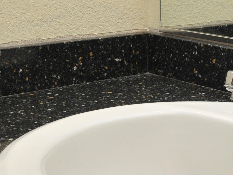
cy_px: 165
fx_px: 626
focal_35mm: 93
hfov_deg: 20.6
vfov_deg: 15.7
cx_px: 217
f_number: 13
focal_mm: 32
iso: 1000
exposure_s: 1/60
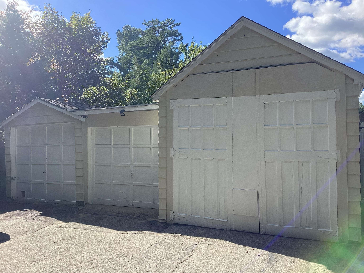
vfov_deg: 45.4
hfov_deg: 58.4
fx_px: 326
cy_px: 136
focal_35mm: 31
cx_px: 182
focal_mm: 3.3
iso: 25
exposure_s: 1/831
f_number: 2.4
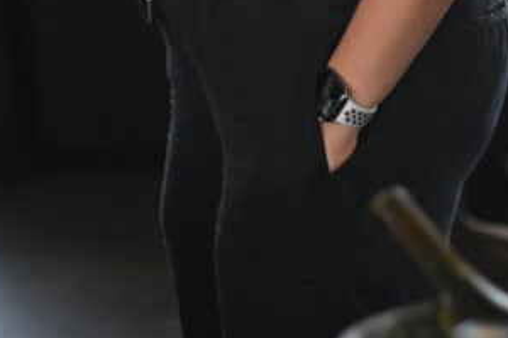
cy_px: -306
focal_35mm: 200
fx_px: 2822
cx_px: 261
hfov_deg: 10.3
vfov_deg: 6.7
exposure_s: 1/5000
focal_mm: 50
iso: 3200
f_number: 2
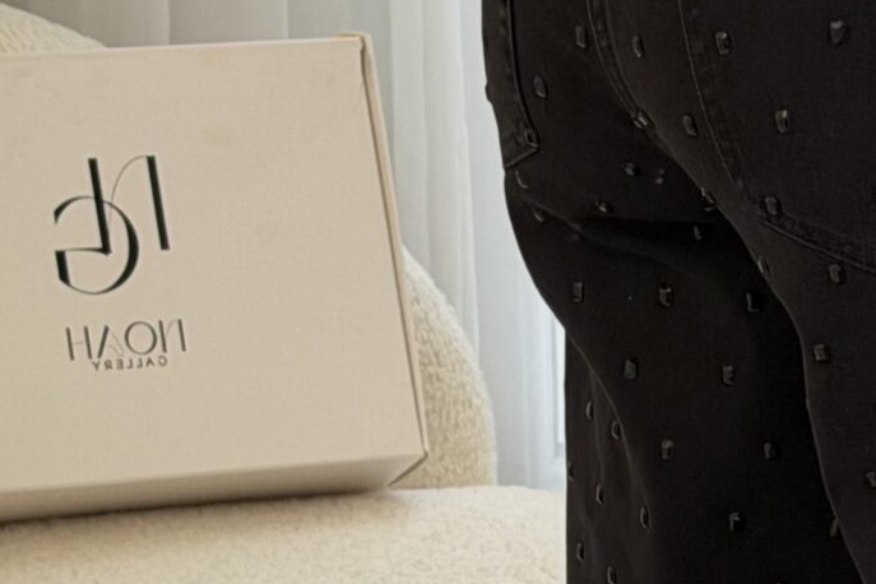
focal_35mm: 186
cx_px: 1053
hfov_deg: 10.9
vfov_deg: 7.3
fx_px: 4526
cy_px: 742
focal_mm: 6.76
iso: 80
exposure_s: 1/100
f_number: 1.78
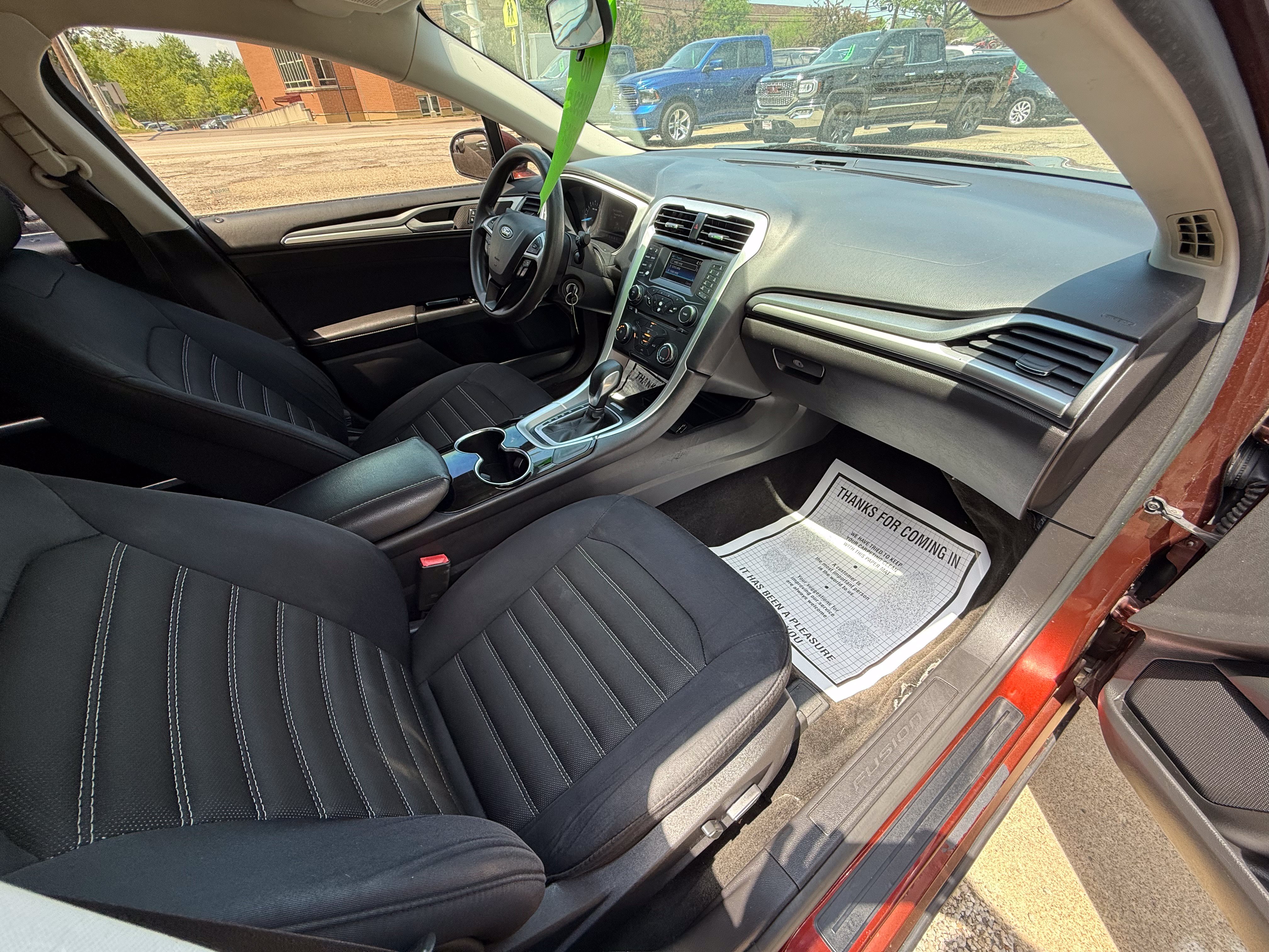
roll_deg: +3.5
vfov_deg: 85.7
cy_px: 476
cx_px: 634
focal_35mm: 14
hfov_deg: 102.1
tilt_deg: -37.6
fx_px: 513
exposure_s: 1/117
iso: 64
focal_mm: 2.22
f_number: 2.2
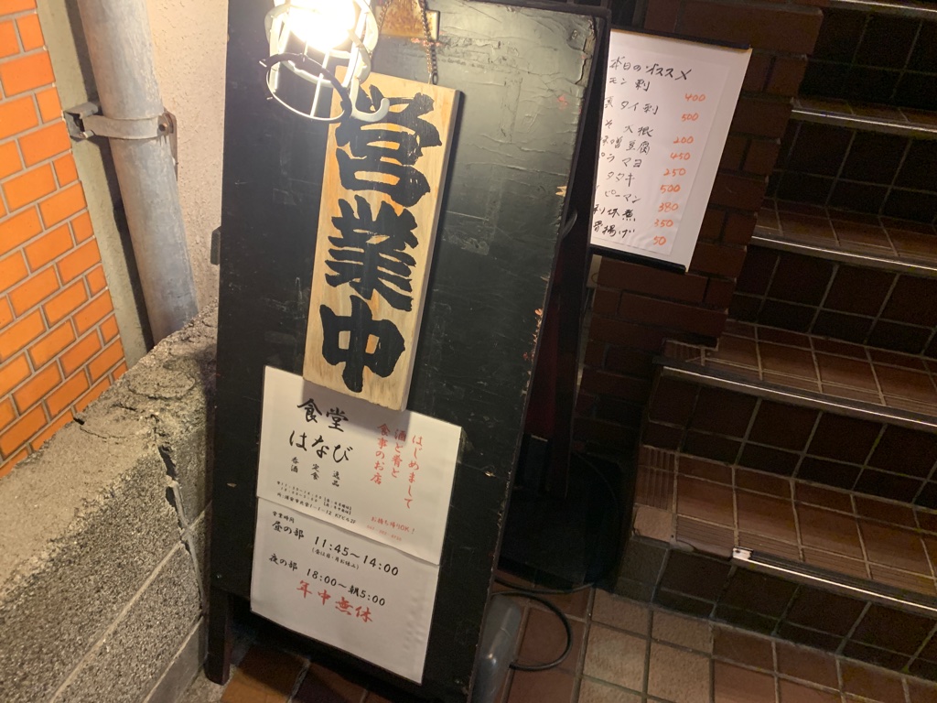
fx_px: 704
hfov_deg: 67.3
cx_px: 468
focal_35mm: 26
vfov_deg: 53.1
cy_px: 352
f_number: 1.8
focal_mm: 4.25
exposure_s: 1/25
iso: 500
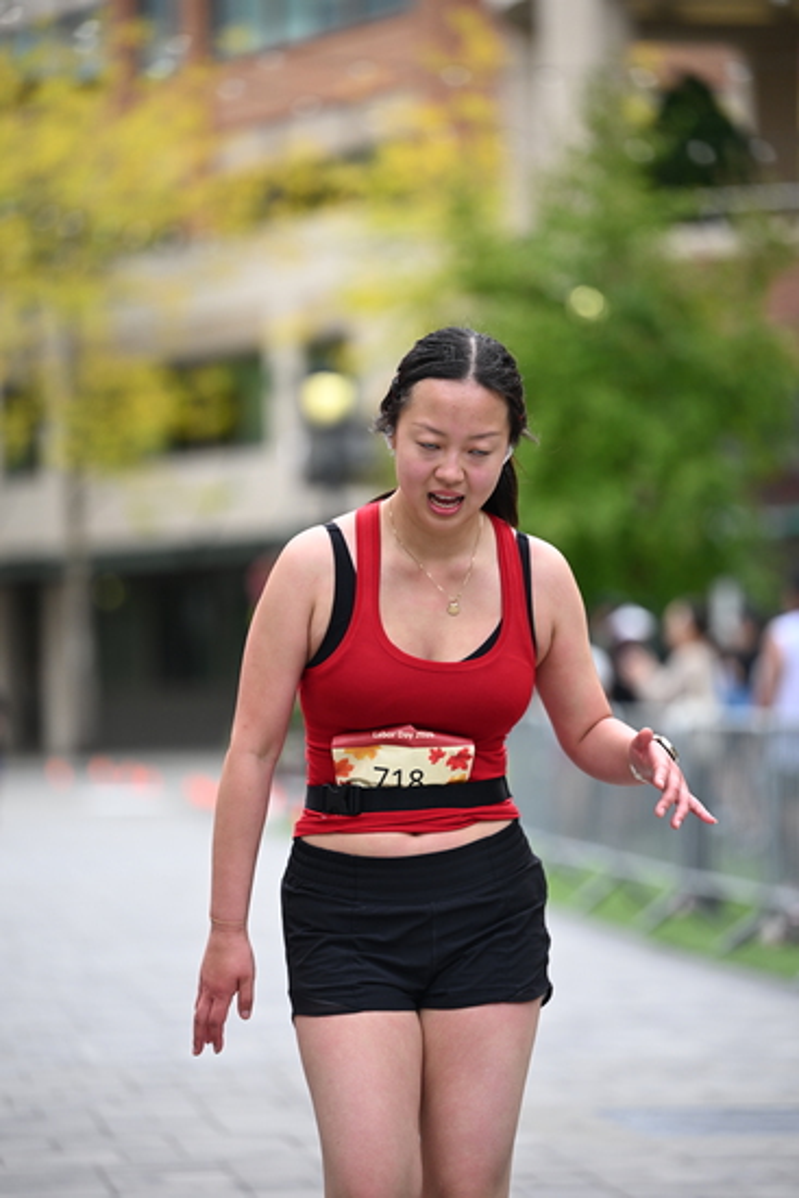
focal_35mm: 145
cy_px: 599
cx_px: 400
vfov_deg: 14.1
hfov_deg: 9.5
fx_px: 4824
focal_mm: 145
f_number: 2.8
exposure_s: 1/2500
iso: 640
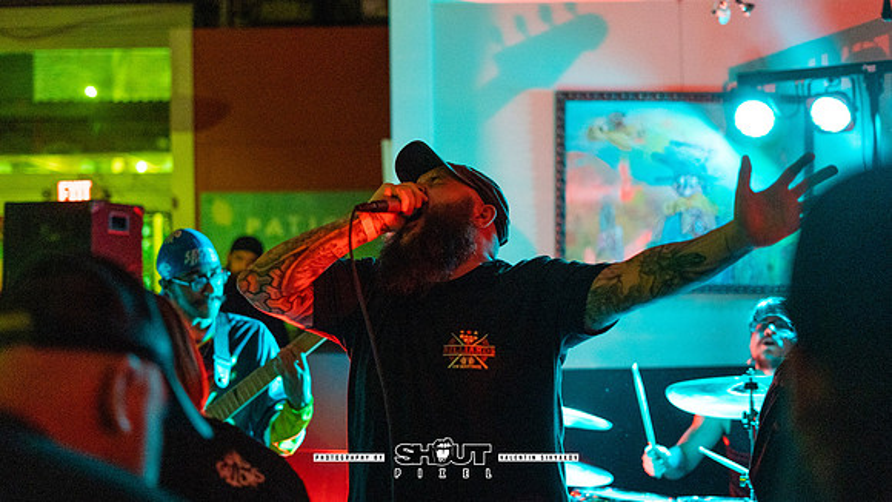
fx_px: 1264
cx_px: 445
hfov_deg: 38.9
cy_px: 215
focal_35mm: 53
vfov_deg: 22.4
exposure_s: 1/160
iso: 3200
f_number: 1.8
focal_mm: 50
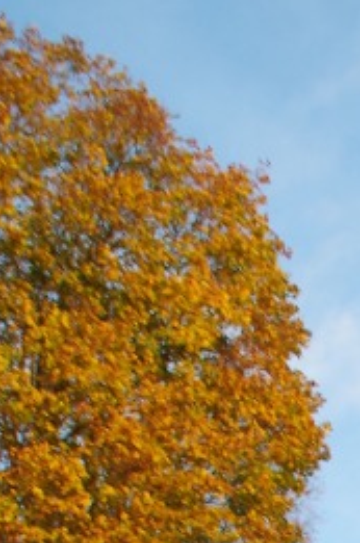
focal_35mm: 149
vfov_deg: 12.3
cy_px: 1051
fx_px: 2244
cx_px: 688
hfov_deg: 8.7
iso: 100
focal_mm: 24
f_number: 4
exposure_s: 1/100
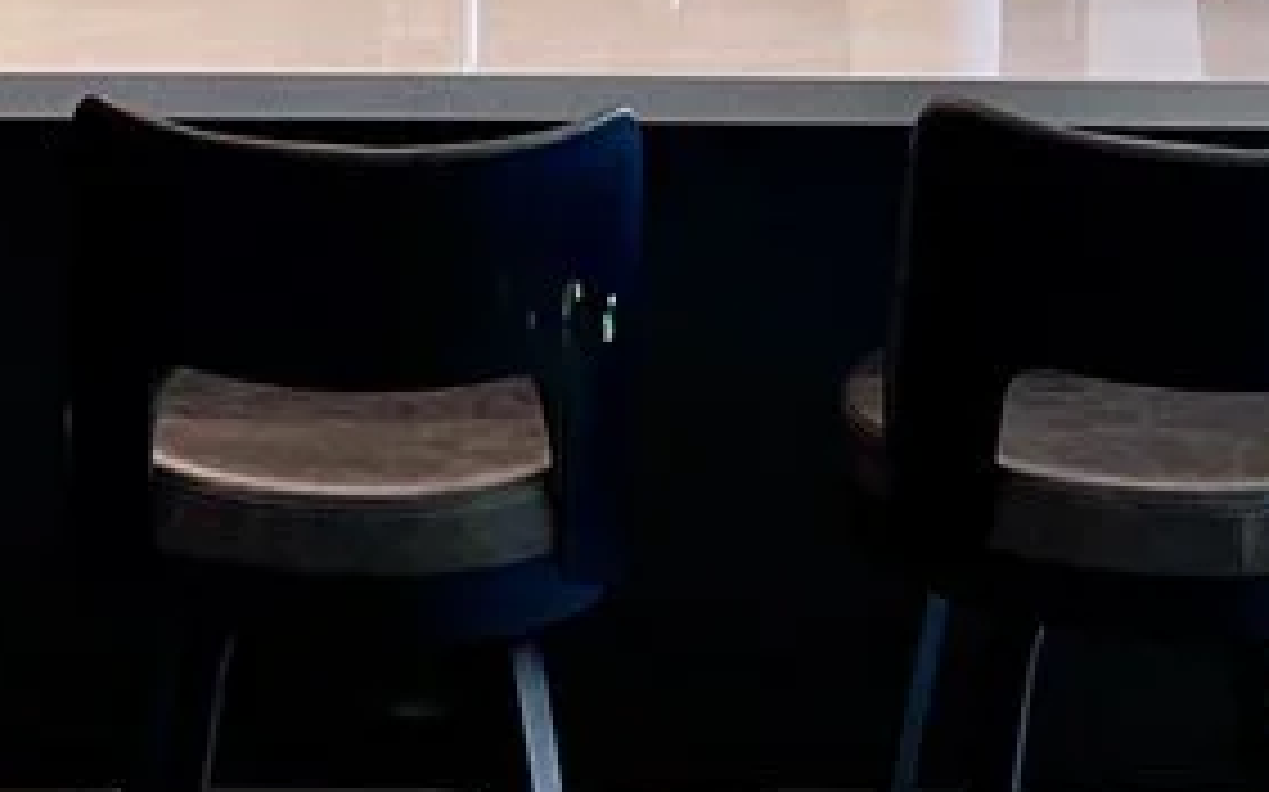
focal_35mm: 100
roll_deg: +0.9
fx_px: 3457
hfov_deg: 20.4
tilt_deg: -3.7
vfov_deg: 12.3
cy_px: -464
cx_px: 112
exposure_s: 1/60
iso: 80
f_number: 1.5
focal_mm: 5.7
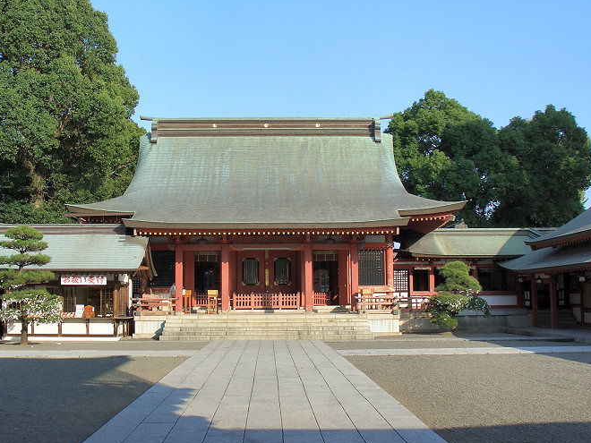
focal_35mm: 40
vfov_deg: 35.9
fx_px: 683
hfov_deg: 46.7
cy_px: 236
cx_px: 265
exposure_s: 1/200
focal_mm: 7.1
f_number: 5.6
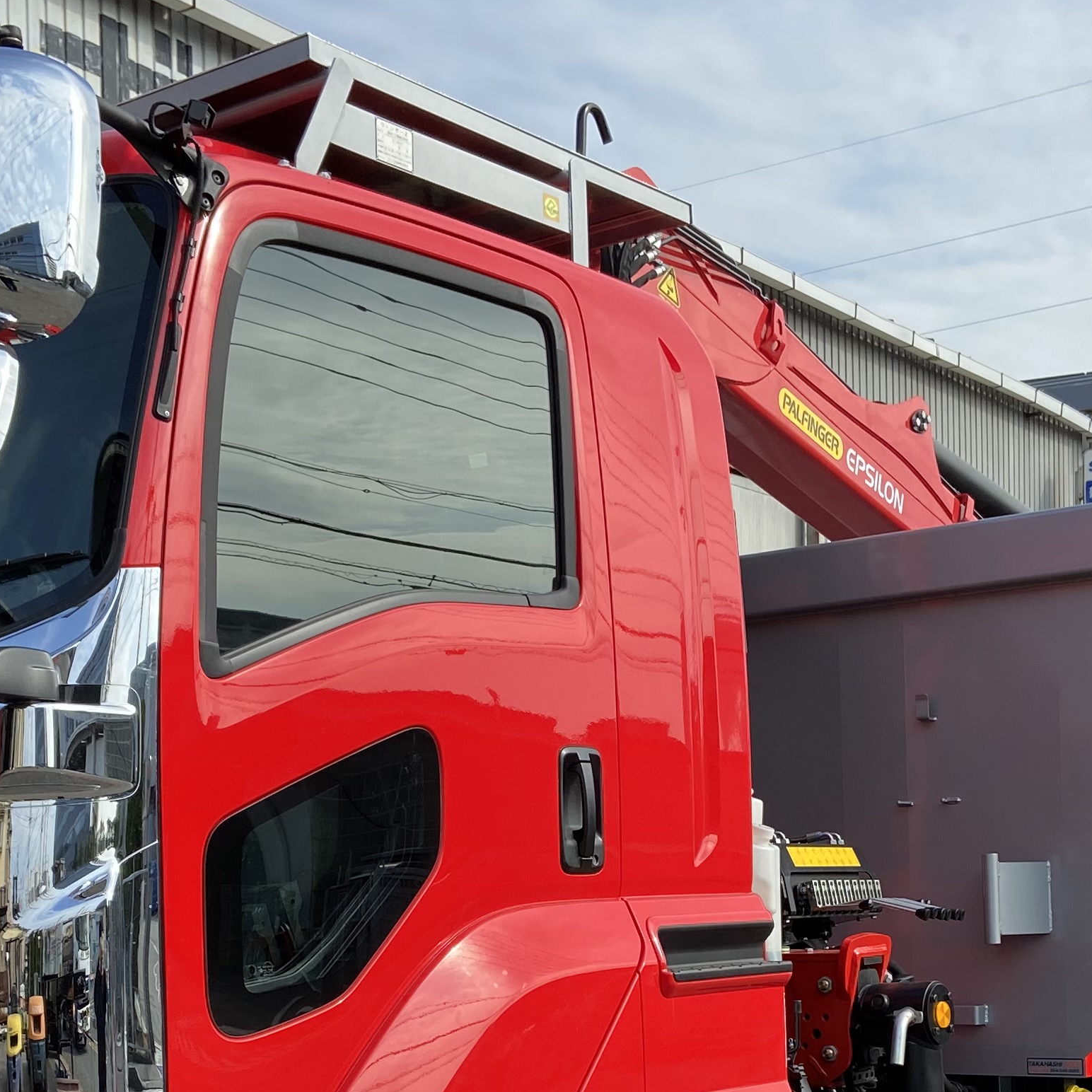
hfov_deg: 28.6
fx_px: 2141
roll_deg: -0.1
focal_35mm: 60
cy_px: 943
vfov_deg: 27.7
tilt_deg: +0.7
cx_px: 502
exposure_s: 1/1631
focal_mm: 4.25
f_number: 1.8
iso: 32
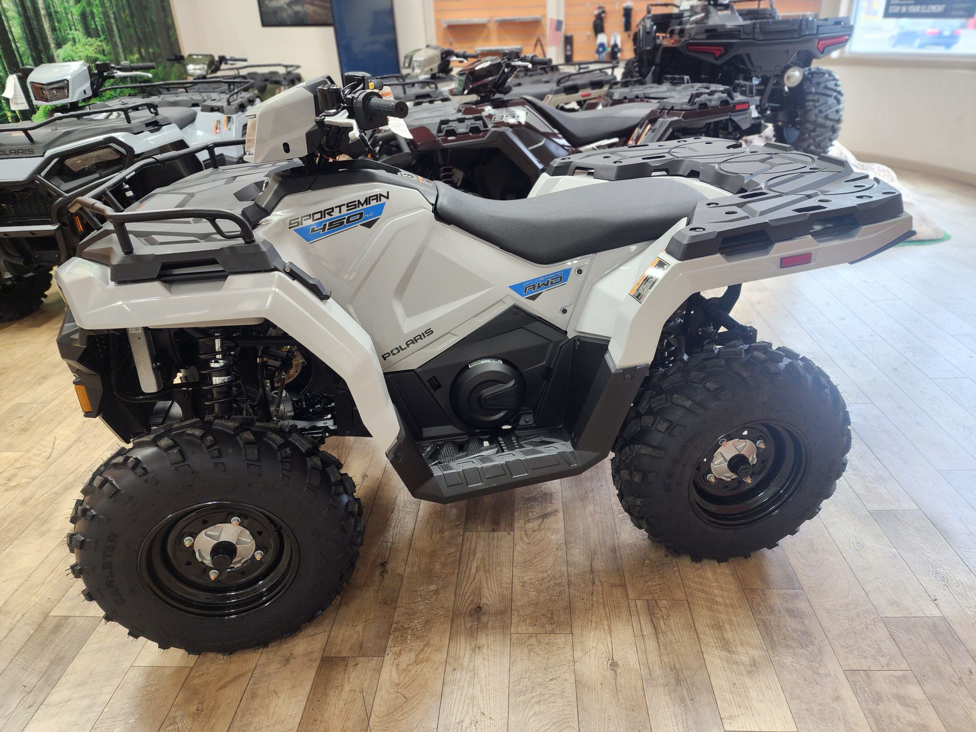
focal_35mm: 23
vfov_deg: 58.9
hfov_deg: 73.9
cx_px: 488
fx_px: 648
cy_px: 366
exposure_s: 1/60
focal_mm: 6.4
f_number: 1.8
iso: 320
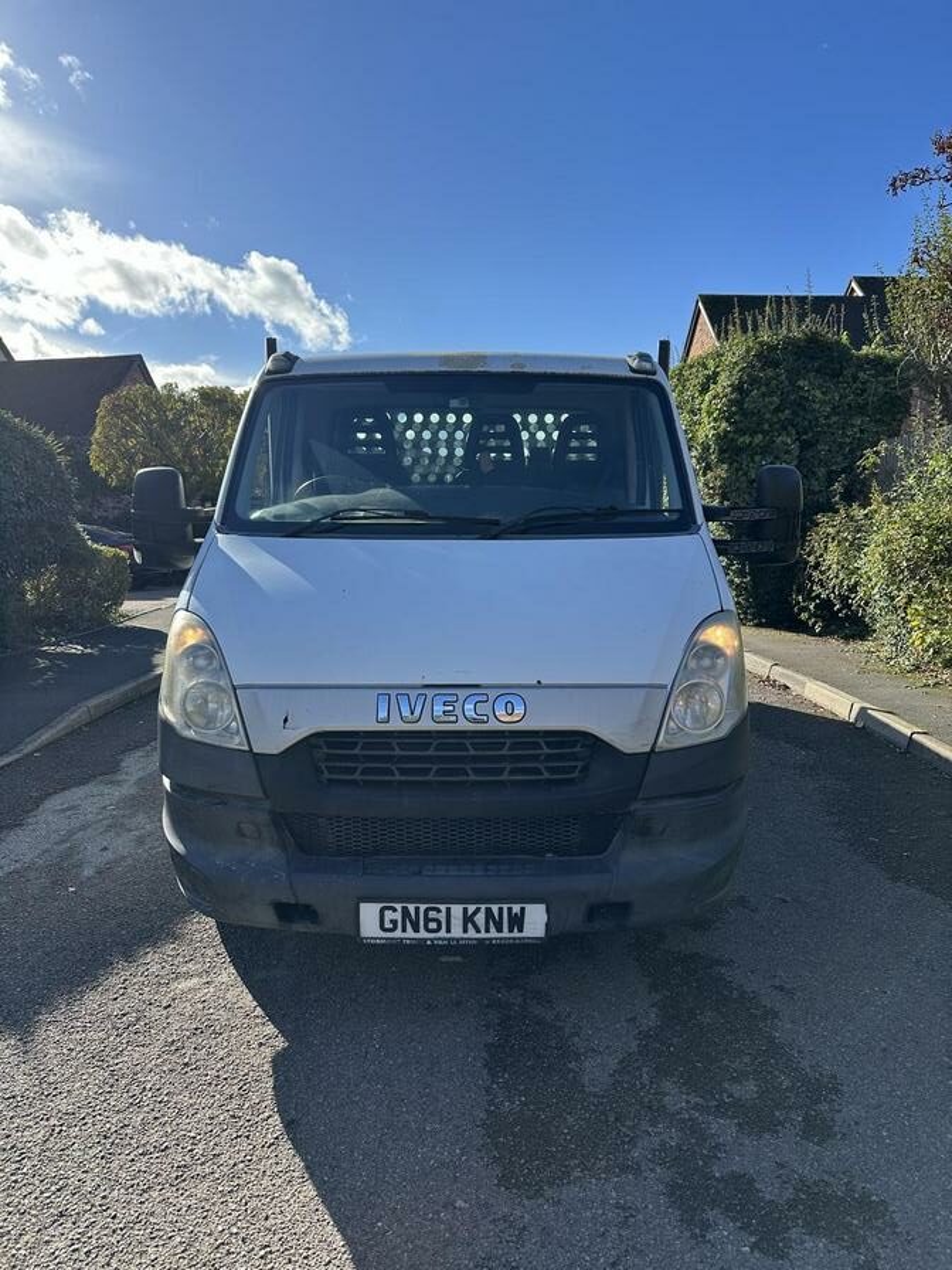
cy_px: 635
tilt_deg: -4.6
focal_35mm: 24
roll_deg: -1.6
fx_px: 880
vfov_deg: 71.6
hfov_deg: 56.8
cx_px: 476
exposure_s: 1/2967
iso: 80
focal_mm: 6.86
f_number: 1.78
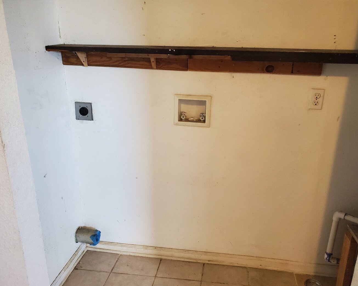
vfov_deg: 51.5
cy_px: 148
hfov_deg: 62.1
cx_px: 193
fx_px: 297
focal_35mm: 28
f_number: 2.4
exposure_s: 1/40
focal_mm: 4.3
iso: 640
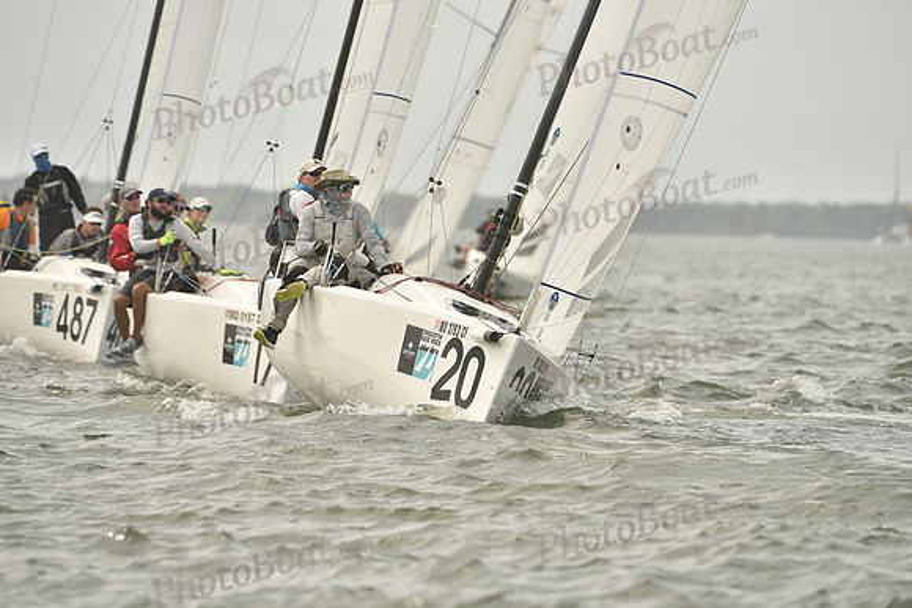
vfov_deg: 4.6
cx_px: 456
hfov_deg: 6.9
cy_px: 304
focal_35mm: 300
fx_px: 7601
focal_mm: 300
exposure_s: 1/1250
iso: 320
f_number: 7.1
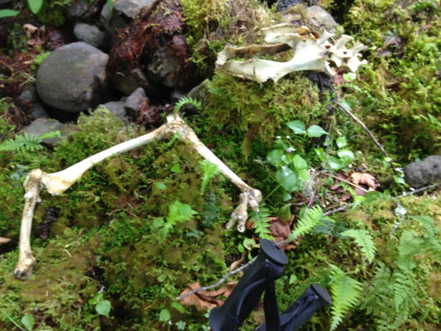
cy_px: 166
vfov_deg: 40.7
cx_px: 220
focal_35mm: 35
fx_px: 446
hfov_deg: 52.6
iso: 80
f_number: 2.4
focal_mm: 4.28
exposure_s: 1/20
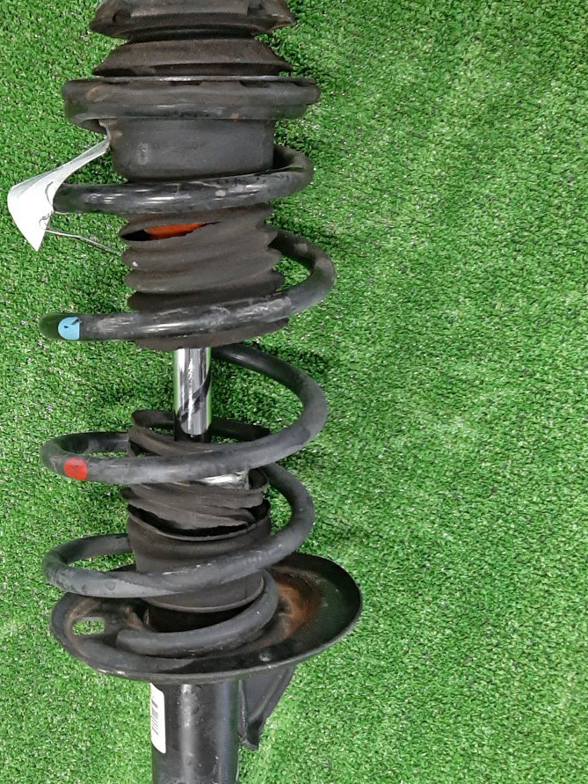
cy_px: 477
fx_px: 951
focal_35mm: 42
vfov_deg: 44.5
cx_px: 186
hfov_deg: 34.0
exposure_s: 1/33
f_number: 1.7
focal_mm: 3.93
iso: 219
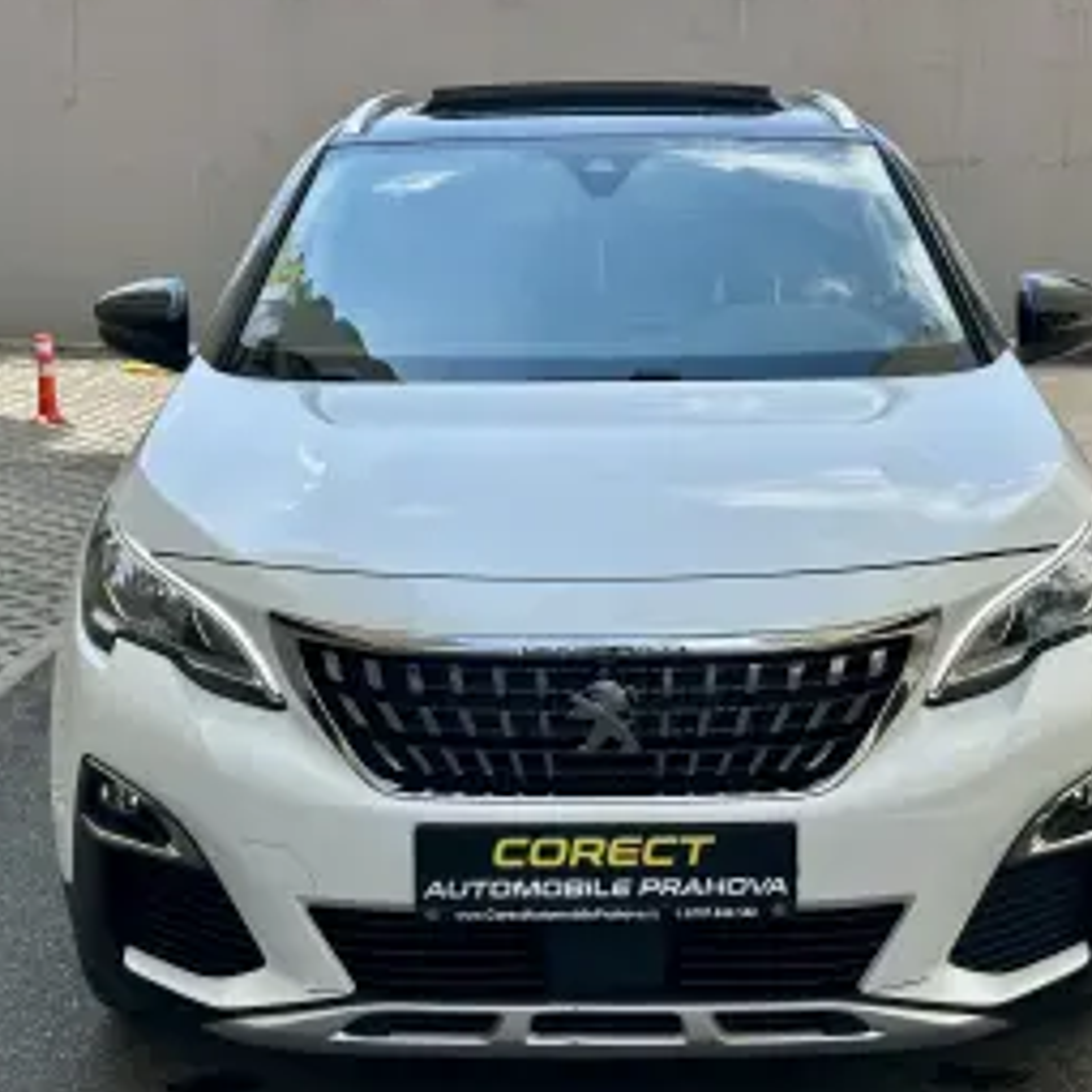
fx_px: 2141
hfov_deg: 28.6
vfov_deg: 28.6
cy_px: 561
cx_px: 595
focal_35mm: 60
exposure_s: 1/3257
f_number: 1.78
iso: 64
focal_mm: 6.86
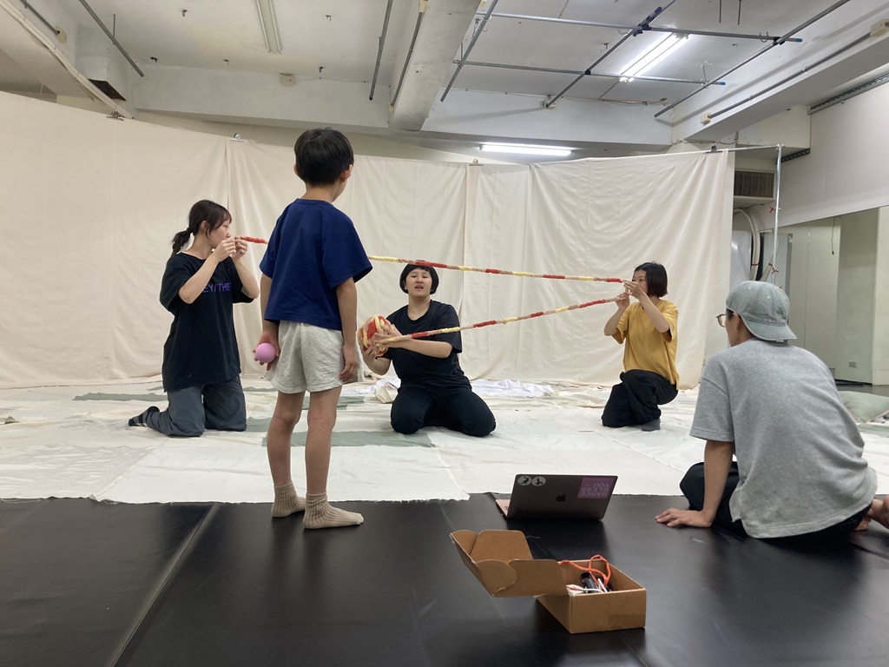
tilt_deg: -1.8
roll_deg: -1.6
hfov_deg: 63.4
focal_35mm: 28
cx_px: 444
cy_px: 334
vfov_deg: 49.7
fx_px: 719
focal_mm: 3.99
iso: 64
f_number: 1.8
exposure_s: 1/60
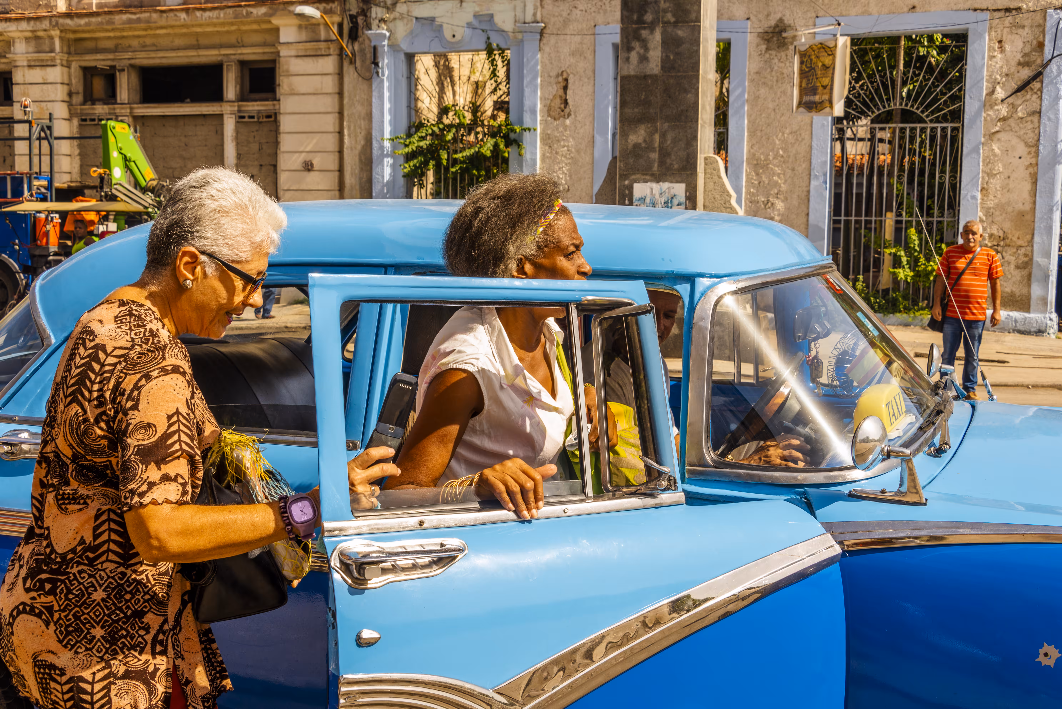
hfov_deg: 43.6
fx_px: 1328
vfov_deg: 29.9
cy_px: 354
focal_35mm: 45
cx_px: 531
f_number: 10
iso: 250
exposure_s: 1/250
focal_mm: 45
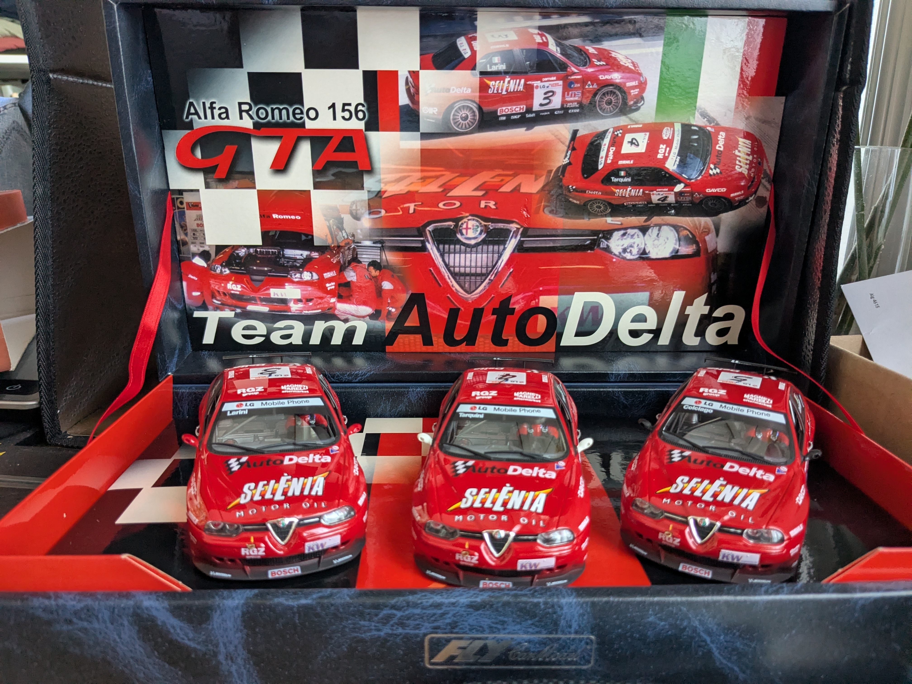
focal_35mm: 27
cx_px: 456
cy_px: 342
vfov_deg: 51.4
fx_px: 711
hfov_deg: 65.3
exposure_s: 1/50
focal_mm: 4.38
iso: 345
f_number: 1.73
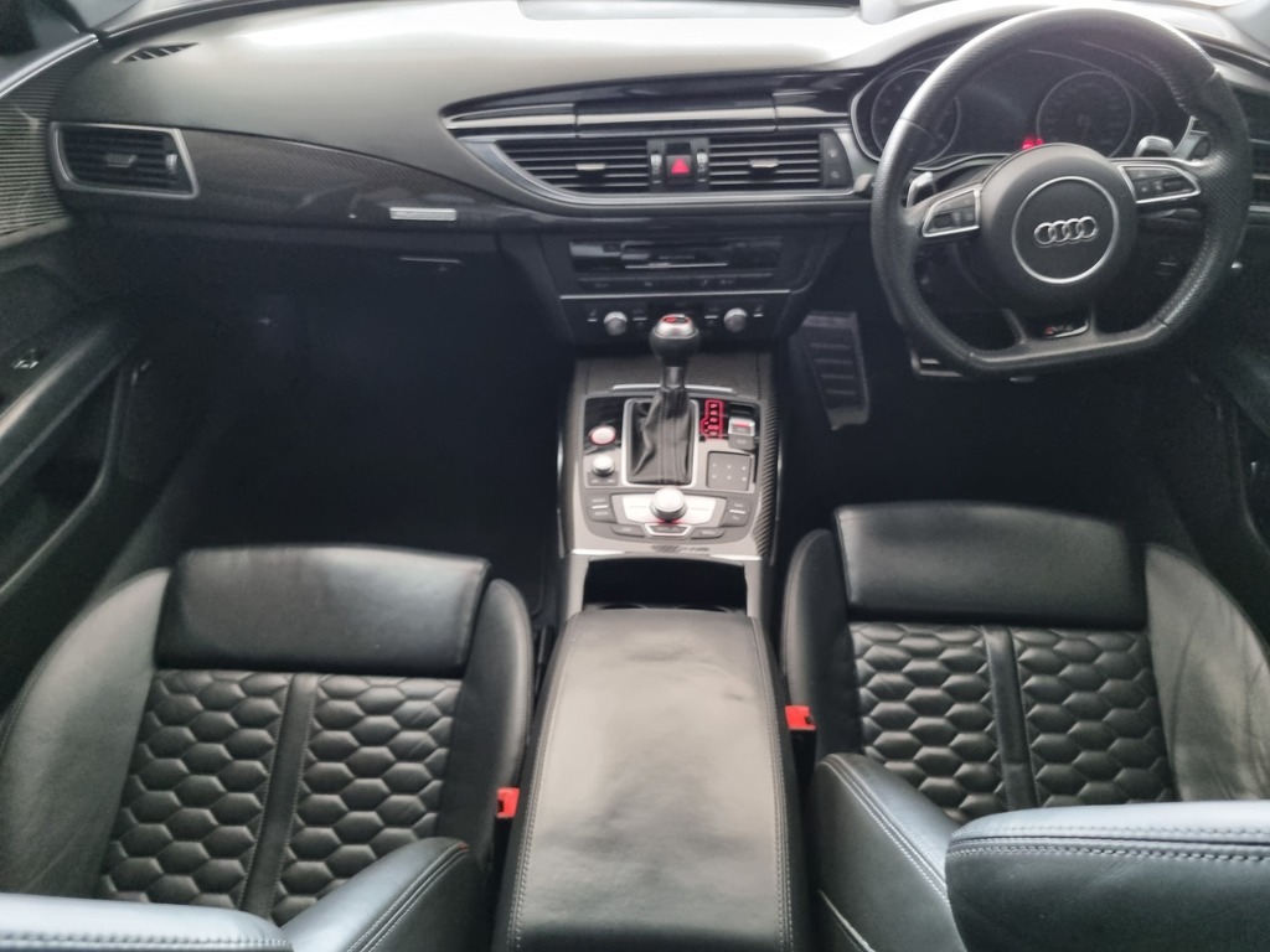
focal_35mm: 26
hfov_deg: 67.3
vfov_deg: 53.1
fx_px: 954
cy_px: 476
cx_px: 635
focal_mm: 5.4
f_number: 1.8
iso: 500
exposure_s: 1/33
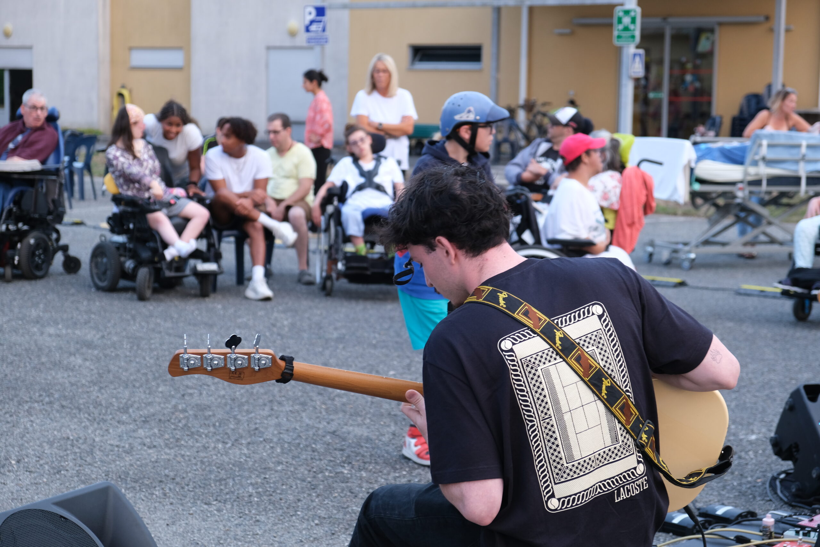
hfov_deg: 27.7
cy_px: 274
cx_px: 410
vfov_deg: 18.7
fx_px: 1663
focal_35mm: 73
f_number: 4
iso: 400
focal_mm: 48.4
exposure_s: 1/75
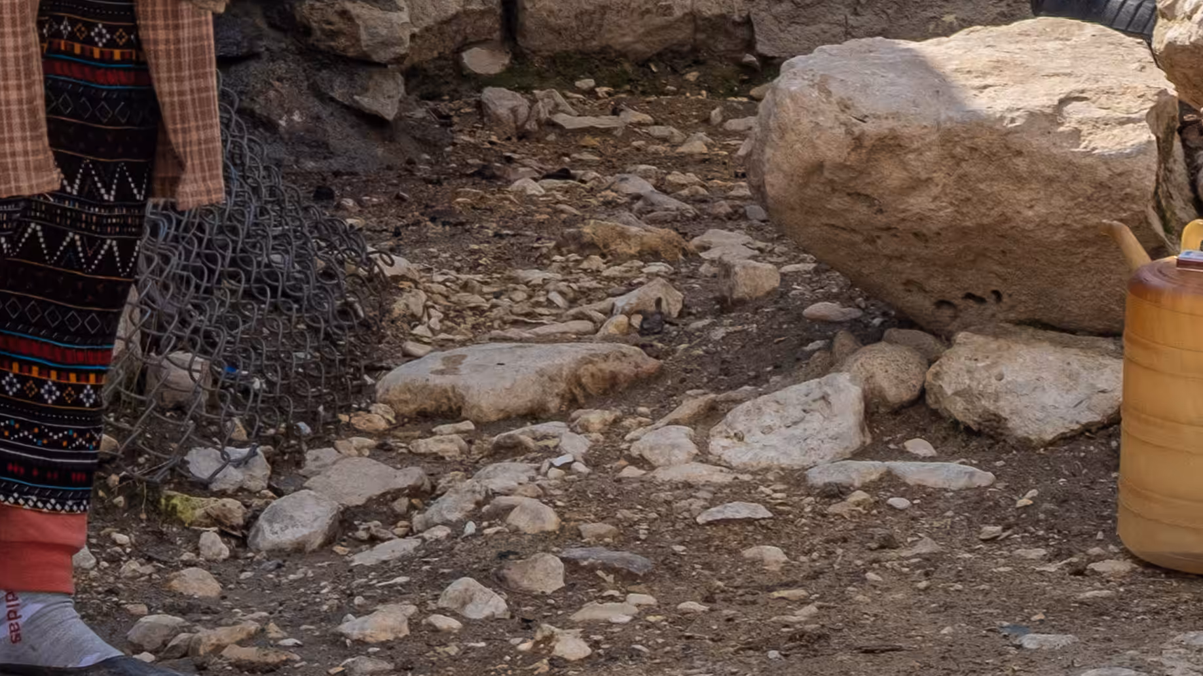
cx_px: 487
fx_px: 4912
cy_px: -560
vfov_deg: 7.6
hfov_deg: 14.0
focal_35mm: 154
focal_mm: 30.2
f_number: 8
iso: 250
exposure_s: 1/400
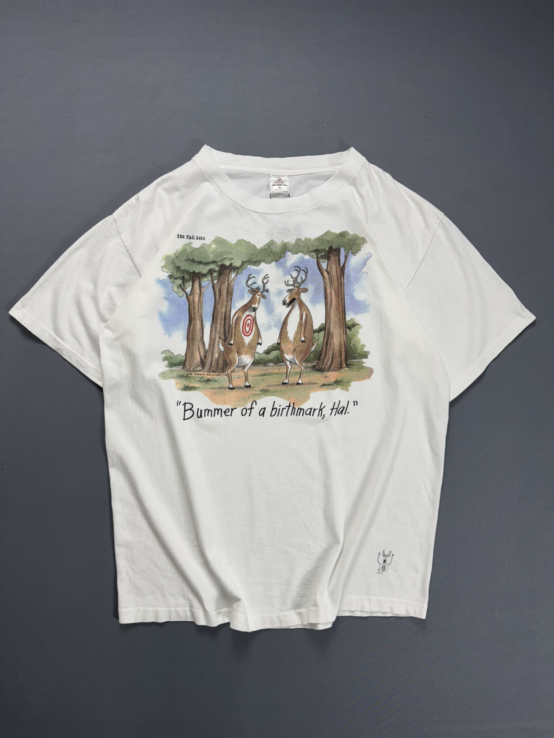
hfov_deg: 56.8
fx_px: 512
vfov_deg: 71.6
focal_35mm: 24
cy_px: 369
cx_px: 277
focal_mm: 6.76
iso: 64
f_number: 1.78
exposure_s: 1/120
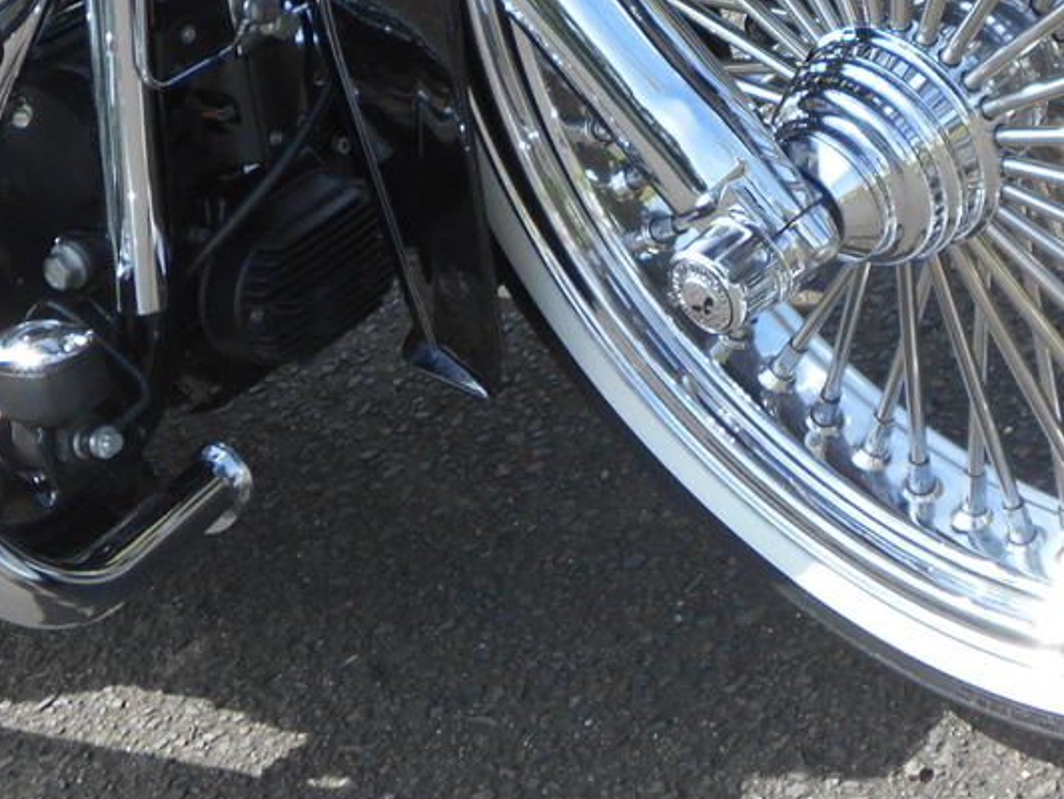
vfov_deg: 14.7
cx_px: 793
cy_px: -14
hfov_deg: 19.7
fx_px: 3044
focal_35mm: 99
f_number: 4.2
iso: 80
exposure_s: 1/250
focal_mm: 7.7
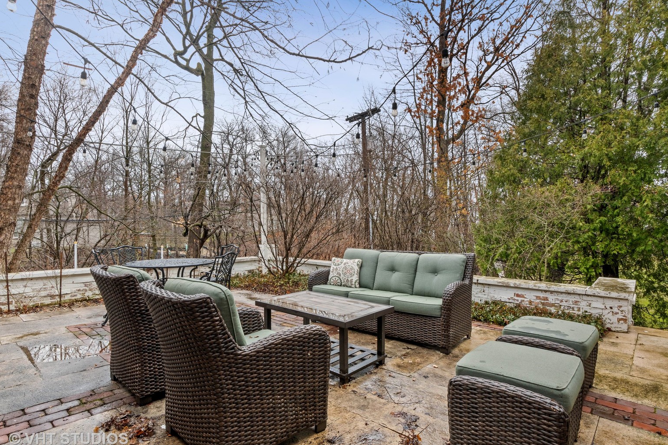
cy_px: 228
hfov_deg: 86.9
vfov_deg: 64.5
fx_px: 352
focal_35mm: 19
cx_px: 324
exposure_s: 1/80
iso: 200
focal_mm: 12
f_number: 11
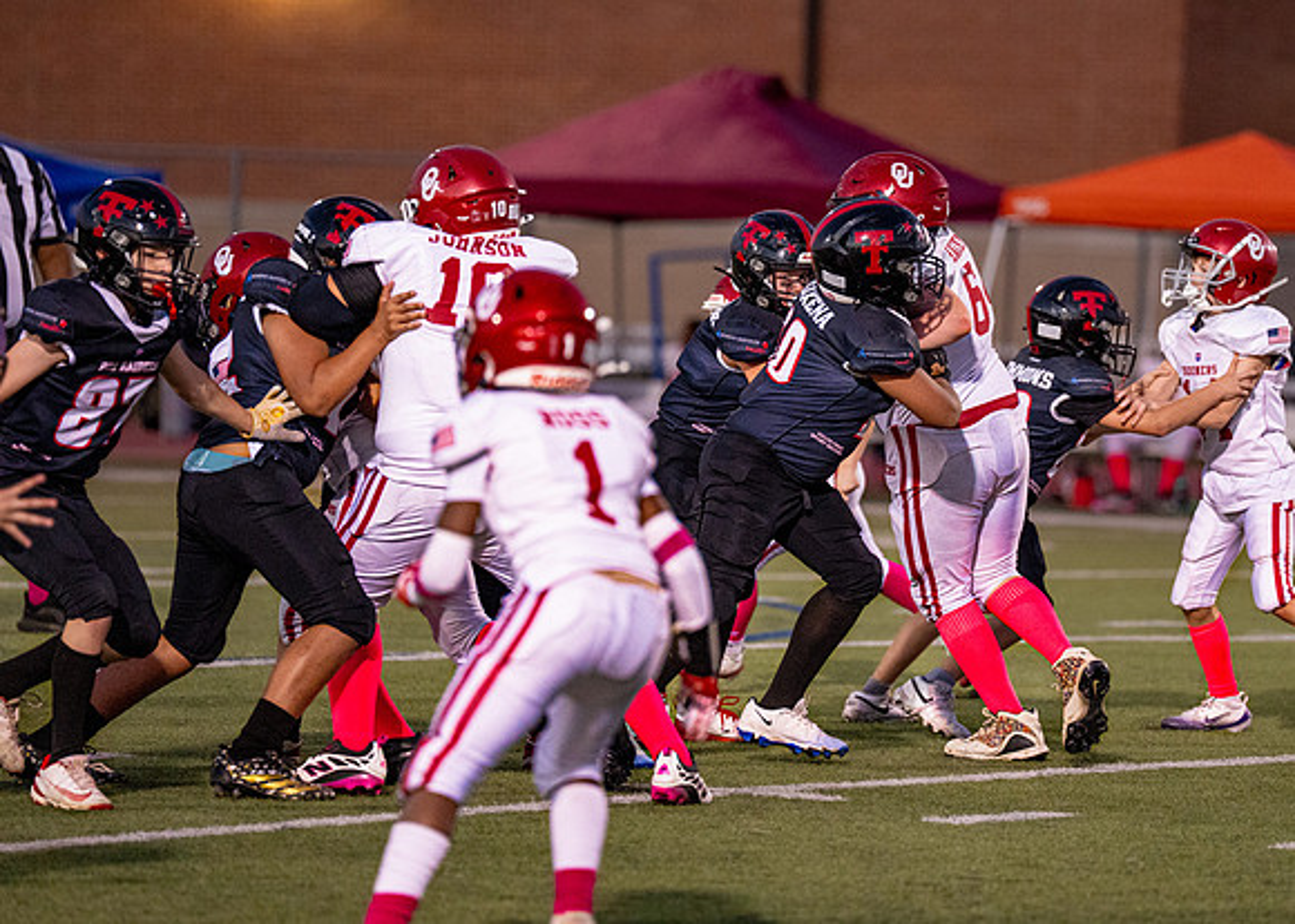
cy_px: 342
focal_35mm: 266
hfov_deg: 7.6
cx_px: 877
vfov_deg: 5.4
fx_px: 9779
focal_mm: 200
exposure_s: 1/1250
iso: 3200
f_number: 2.8
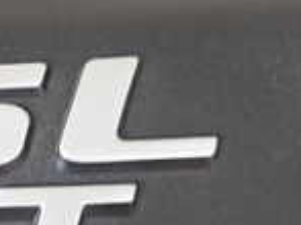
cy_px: 147
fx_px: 886
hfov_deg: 17.6
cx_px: -125
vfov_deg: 14.5
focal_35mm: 102
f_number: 2
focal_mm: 4.5
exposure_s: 1/30
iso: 320
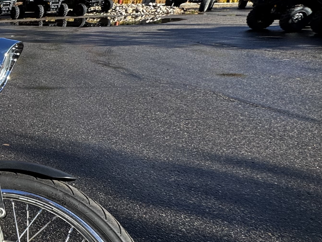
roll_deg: +3.2
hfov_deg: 30.5
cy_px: 131
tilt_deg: -19.2
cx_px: -134
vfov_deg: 34.3
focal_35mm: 42
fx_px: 391
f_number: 2.2
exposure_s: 1/544
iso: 40
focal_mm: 2.22
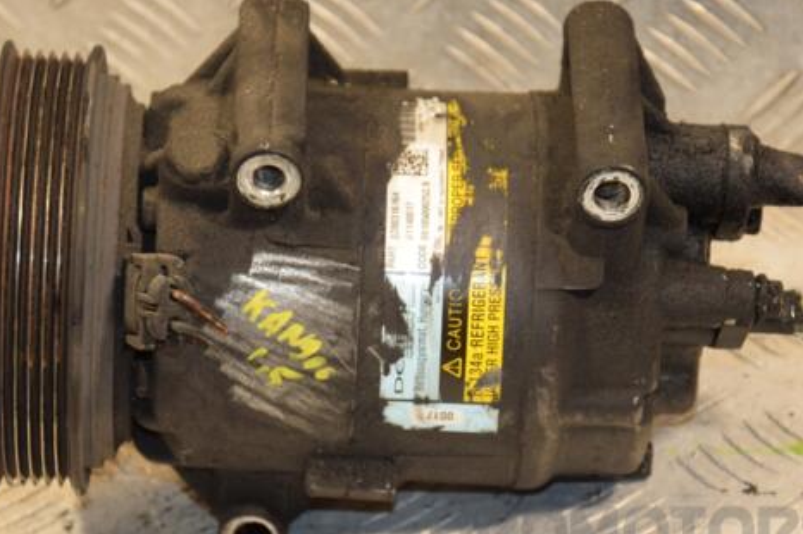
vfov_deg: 7.9
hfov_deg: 11.8
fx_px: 3878
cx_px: 358
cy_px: 303
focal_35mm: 174
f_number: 5.6
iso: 800
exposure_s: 1/125
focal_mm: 90
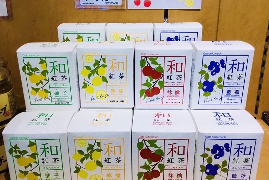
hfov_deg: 57.2
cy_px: 92
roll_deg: +0.7
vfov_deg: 40.0
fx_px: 247
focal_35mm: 33
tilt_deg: -18.8
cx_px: 137
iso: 40
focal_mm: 3.3
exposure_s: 1/100
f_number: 2.4
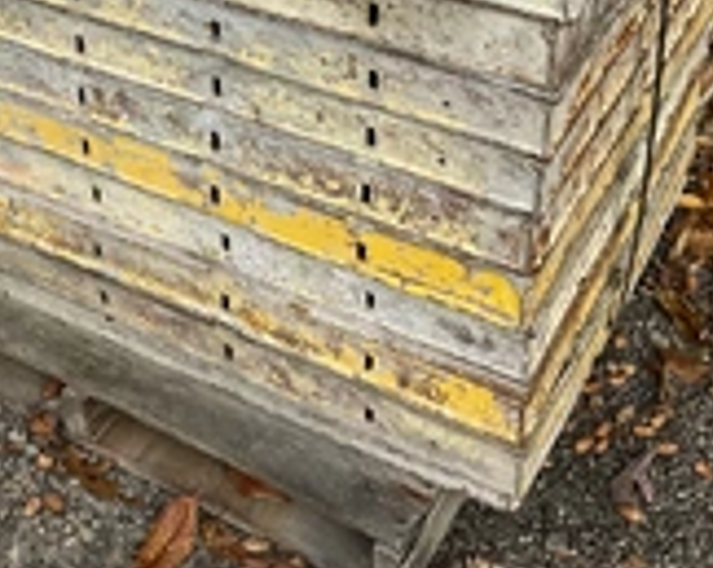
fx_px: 1474
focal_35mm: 70
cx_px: 97
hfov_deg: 26.4
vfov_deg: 20.7
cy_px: -57
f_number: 1.8
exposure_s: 1/574
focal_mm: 3
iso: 25
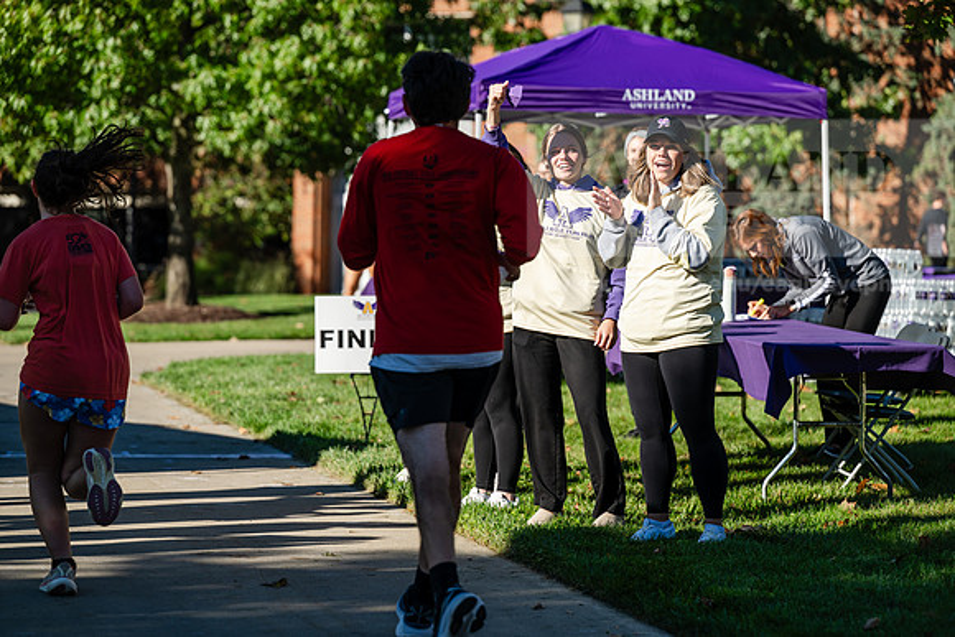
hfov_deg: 17.1
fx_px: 3184
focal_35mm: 120
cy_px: 318
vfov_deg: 11.4
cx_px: 478
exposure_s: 1/1250
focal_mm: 120
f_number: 3.5
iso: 100
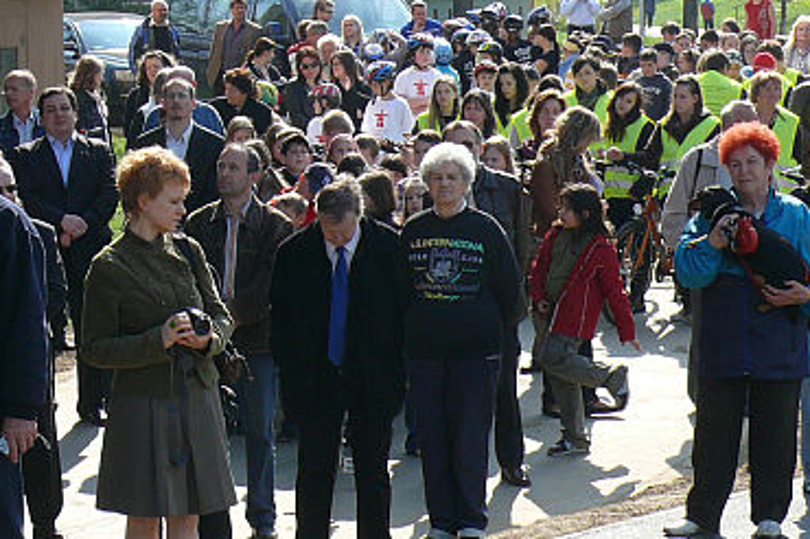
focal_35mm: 147
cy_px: 184
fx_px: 3304
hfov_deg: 14.0
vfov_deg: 9.3
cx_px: 414
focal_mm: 14.3
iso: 100
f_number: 5.6
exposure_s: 1/200
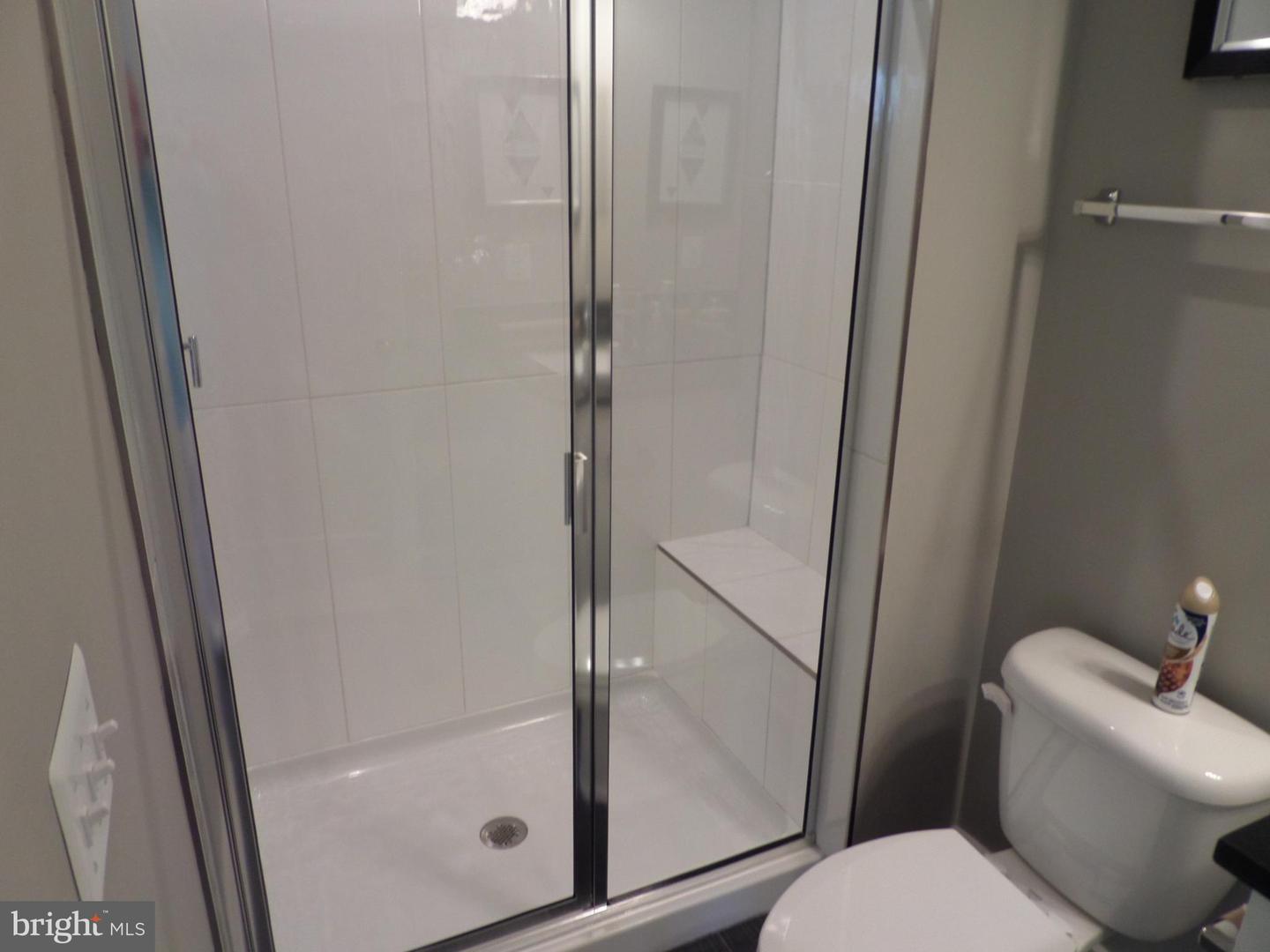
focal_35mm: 24
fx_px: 881
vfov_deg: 56.8
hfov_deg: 71.6
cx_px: 635
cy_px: 476
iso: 160
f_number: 3.2
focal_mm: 4
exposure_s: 1/30
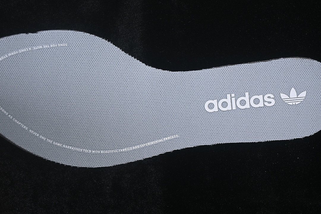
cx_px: 160
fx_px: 669
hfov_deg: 27.0
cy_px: 107
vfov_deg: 18.2
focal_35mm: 75
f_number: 7.1
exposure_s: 1/80
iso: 160
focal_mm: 50
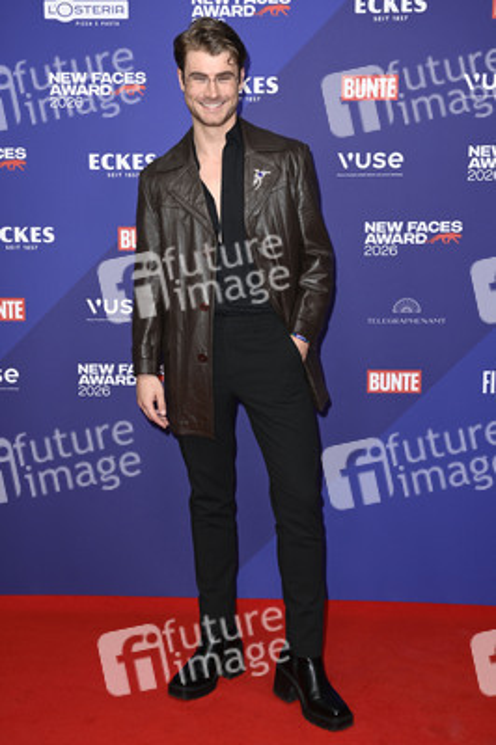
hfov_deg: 26.9
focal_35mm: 50
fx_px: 1035
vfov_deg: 39.6
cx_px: 248
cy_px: 372
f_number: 5.6
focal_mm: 50
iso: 500
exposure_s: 1/250
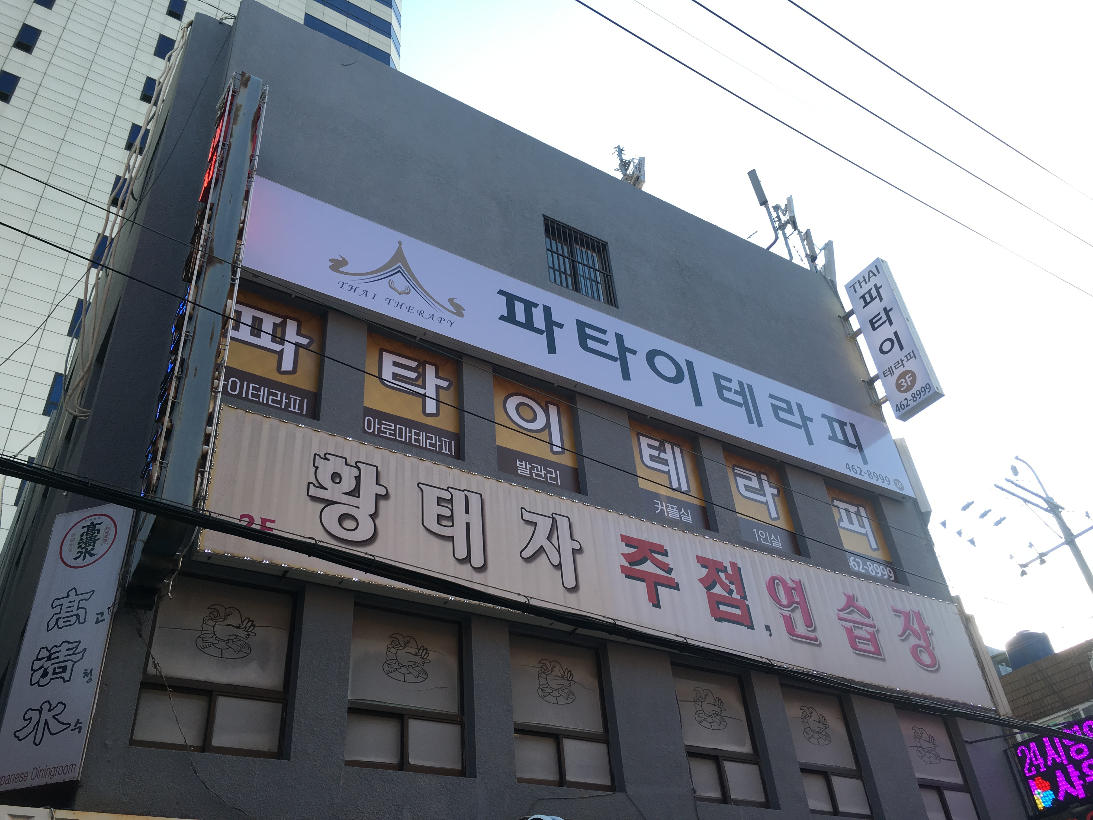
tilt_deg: +36.5
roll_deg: +5.7
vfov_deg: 48.2
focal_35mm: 29
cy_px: 410
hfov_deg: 61.7
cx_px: 546
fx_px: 916
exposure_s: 1/287
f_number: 2.2
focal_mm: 4.15
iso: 25
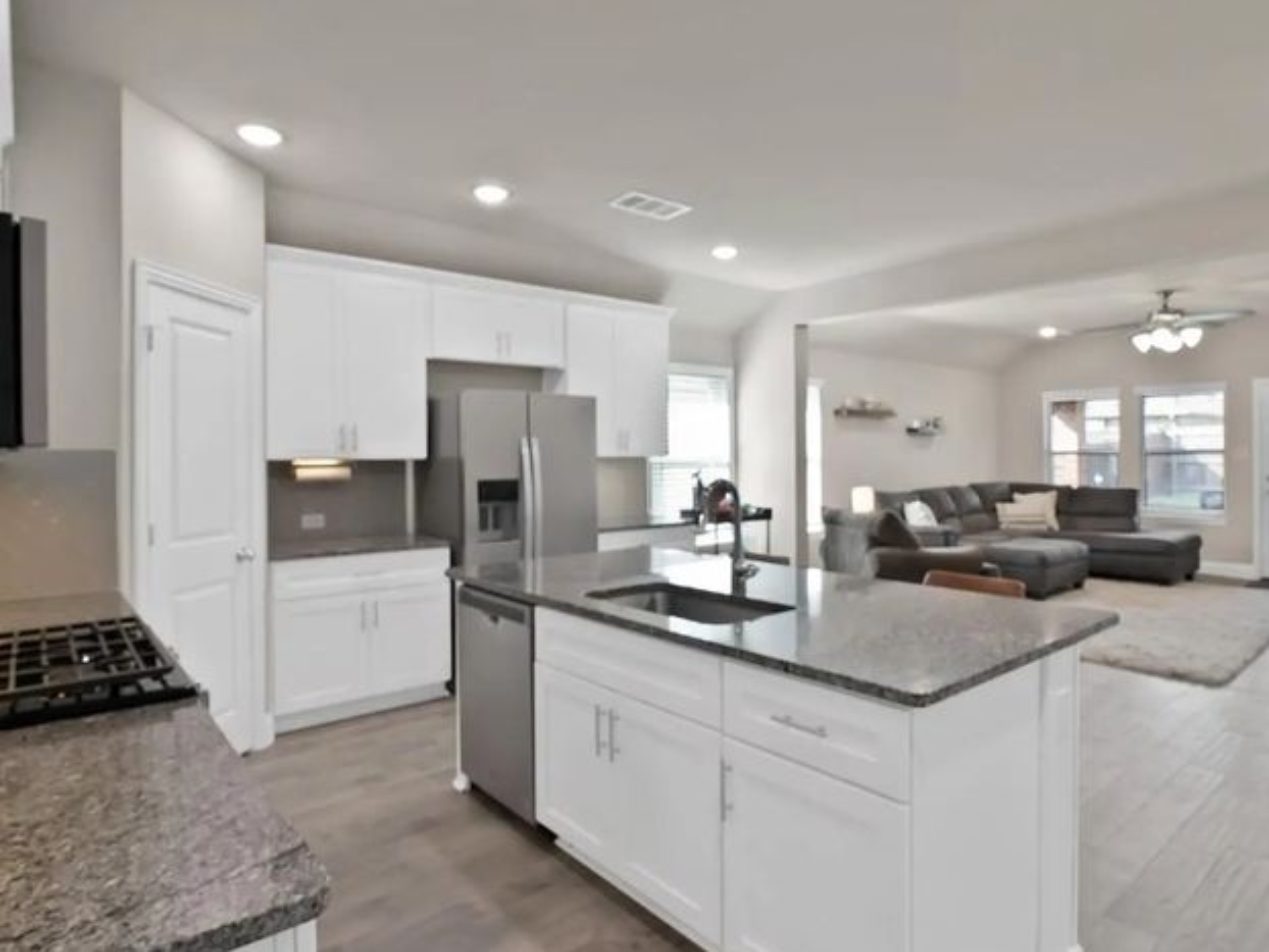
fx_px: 697
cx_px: 686
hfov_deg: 84.5
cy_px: 451
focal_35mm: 19
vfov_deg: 68.7
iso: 640
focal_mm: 12
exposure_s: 1/4
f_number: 9
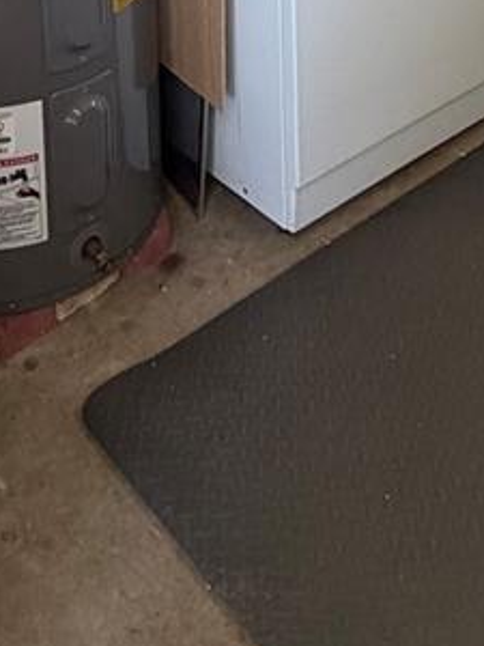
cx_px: 198
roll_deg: +1.7
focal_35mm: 56
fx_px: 1044
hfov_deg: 26.1
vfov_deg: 26.1
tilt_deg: -8.3
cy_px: -304
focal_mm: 2.22
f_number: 2.2
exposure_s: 1/93
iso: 320
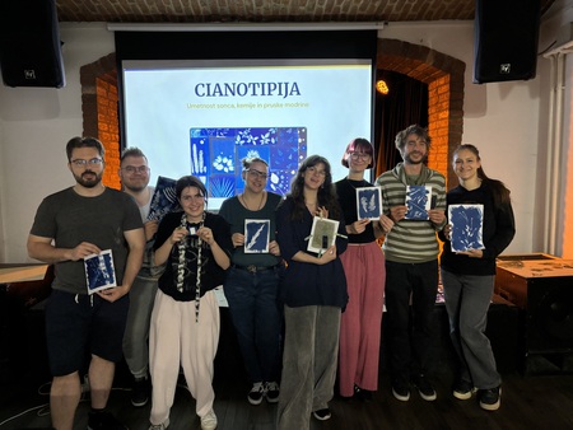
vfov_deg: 53.1
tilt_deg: -5.4
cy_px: 215
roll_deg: +0.7
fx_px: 431
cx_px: 286
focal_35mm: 26
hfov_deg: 67.3
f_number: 1.6
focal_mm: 5.96
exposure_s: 1/60
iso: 80
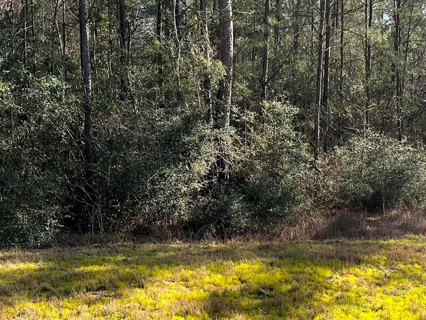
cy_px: 153
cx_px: 273
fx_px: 775
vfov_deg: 23.3
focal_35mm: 63
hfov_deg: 30.6
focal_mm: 5.1
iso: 50
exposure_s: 1/1252
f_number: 1.6
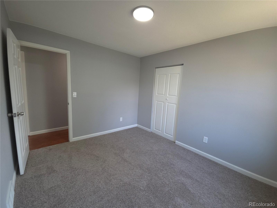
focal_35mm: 13
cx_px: 138
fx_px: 104
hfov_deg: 106.2
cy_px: 104
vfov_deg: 89.9
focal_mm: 2.2
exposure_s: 1/30
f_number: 2.2
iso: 100
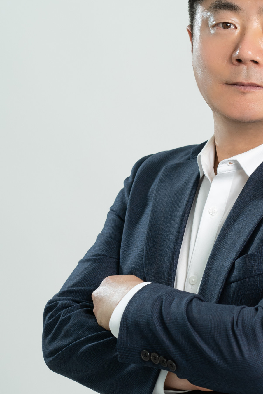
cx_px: 248
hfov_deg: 7.6
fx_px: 1982
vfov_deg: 11.3
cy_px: 262
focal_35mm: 181
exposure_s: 1/200
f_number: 5
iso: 500
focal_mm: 85
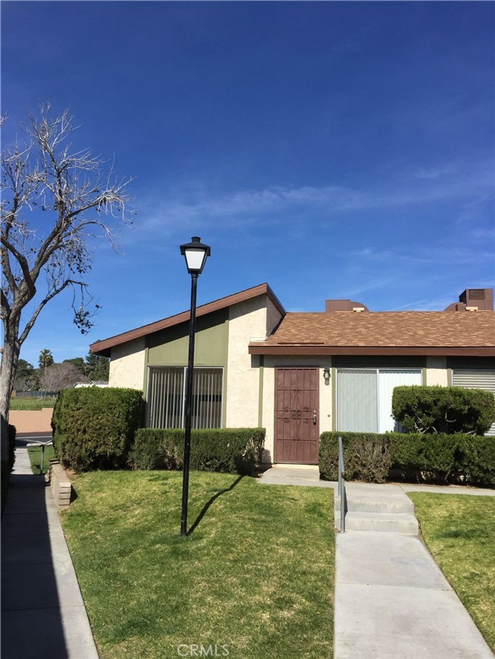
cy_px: 330
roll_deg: -2.0
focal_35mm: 29
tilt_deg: +9.2
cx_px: 248
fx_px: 553
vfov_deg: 61.7
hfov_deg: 48.2
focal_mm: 4.15
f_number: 2.2
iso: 32
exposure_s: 1/2825
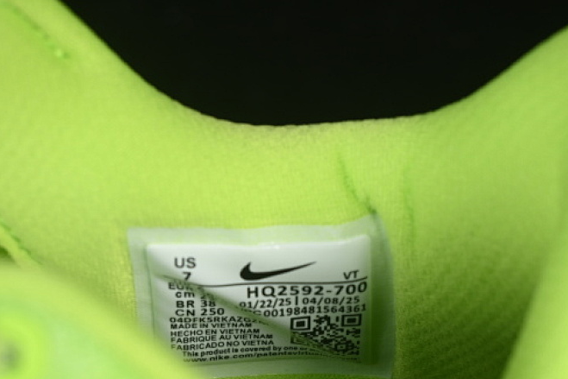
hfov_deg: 16.7
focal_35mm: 123
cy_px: 310
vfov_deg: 11.1
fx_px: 1940
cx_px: 310
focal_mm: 50
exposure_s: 1/80
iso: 160
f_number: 7.1
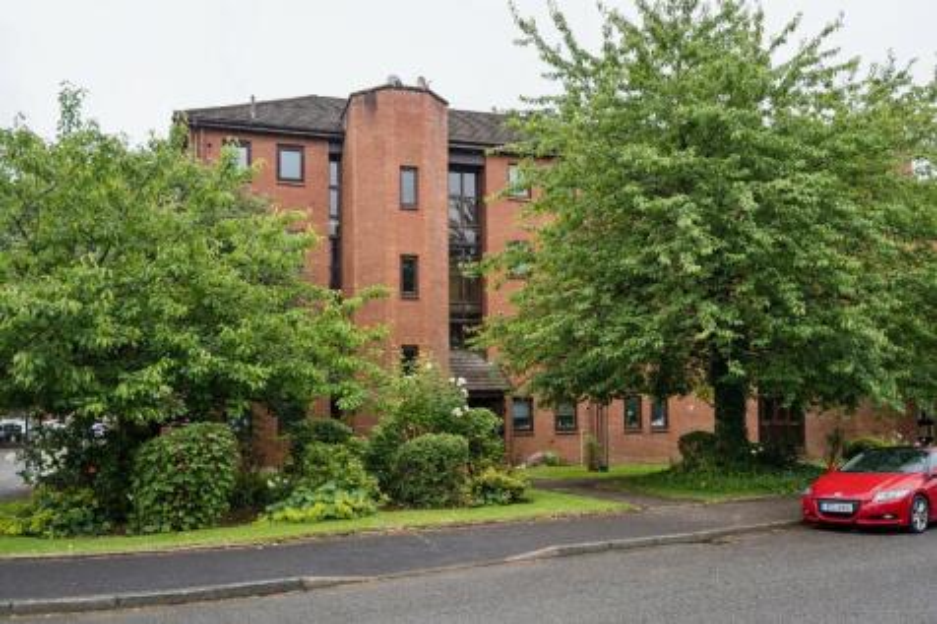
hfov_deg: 60.3
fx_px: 807
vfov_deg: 42.3
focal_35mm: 31
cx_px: 468
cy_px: 312
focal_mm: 31
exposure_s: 1/1000
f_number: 4
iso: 800
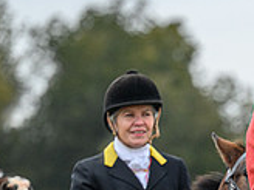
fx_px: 4300
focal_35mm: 586
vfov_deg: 2.5
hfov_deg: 3.4
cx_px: 433
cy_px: 229
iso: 500
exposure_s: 1/800
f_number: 3.5
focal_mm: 145
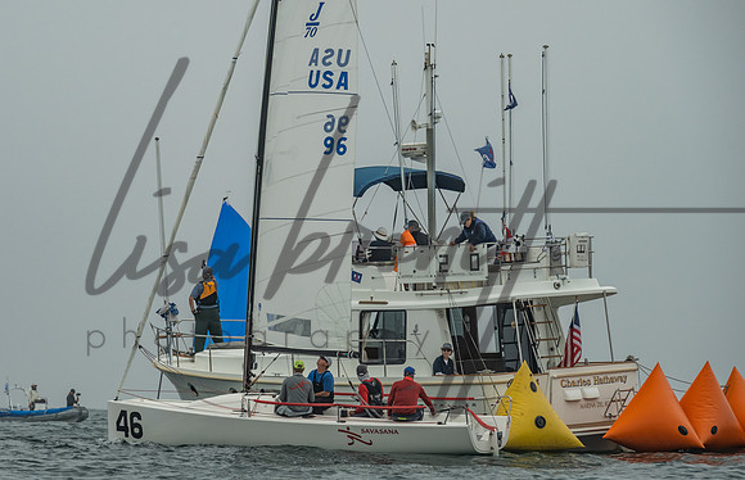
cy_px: 221
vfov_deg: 5.1
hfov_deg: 7.9
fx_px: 5380
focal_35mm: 263
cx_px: 292
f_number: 9
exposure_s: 1/1600
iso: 800
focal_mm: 200
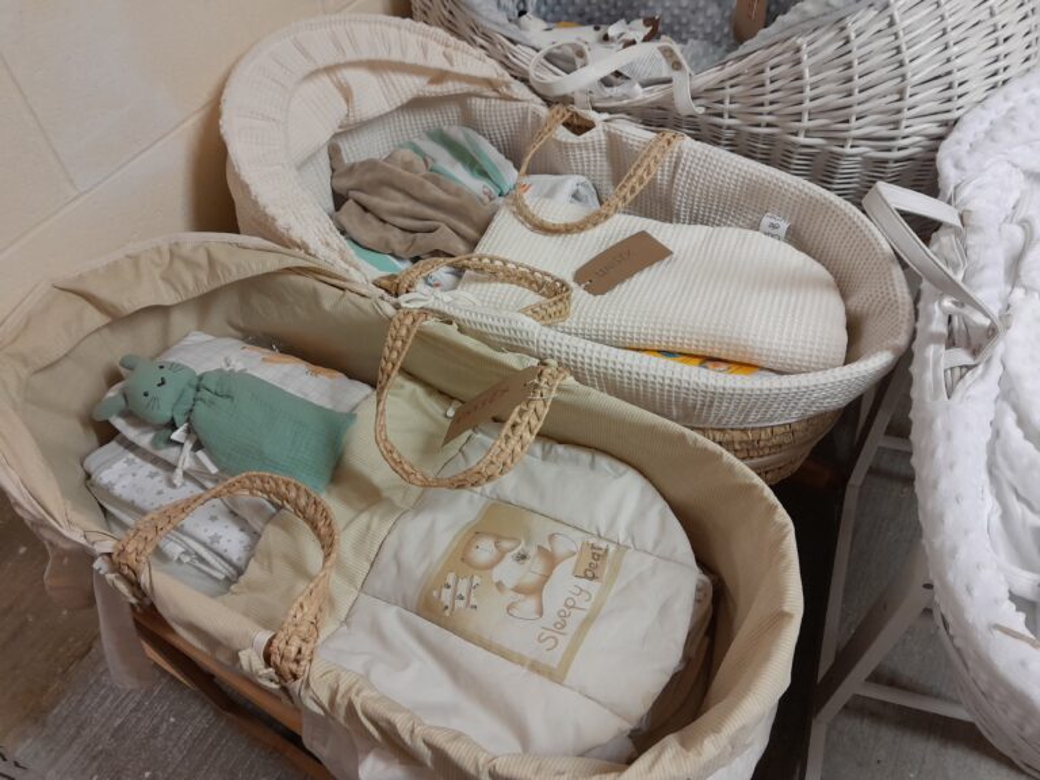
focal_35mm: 26
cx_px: 520
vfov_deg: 53.1
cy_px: 390
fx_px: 781
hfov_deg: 67.3
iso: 250
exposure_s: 1/50
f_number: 1.8
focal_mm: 3.98
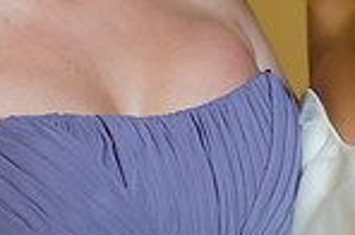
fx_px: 2706
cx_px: 223
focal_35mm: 275
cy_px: -189
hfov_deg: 7.5
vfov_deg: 4.9
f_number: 3.2
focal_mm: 70
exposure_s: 1/100
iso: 1600
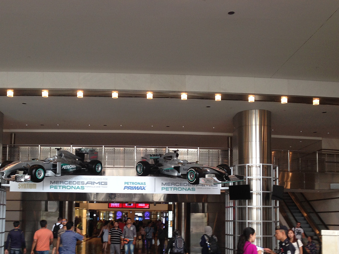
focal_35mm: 47
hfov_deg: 40.4
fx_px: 460
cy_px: 178
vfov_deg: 30.6
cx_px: 150
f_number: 2.4
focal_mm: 4.12
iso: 64
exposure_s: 1/40
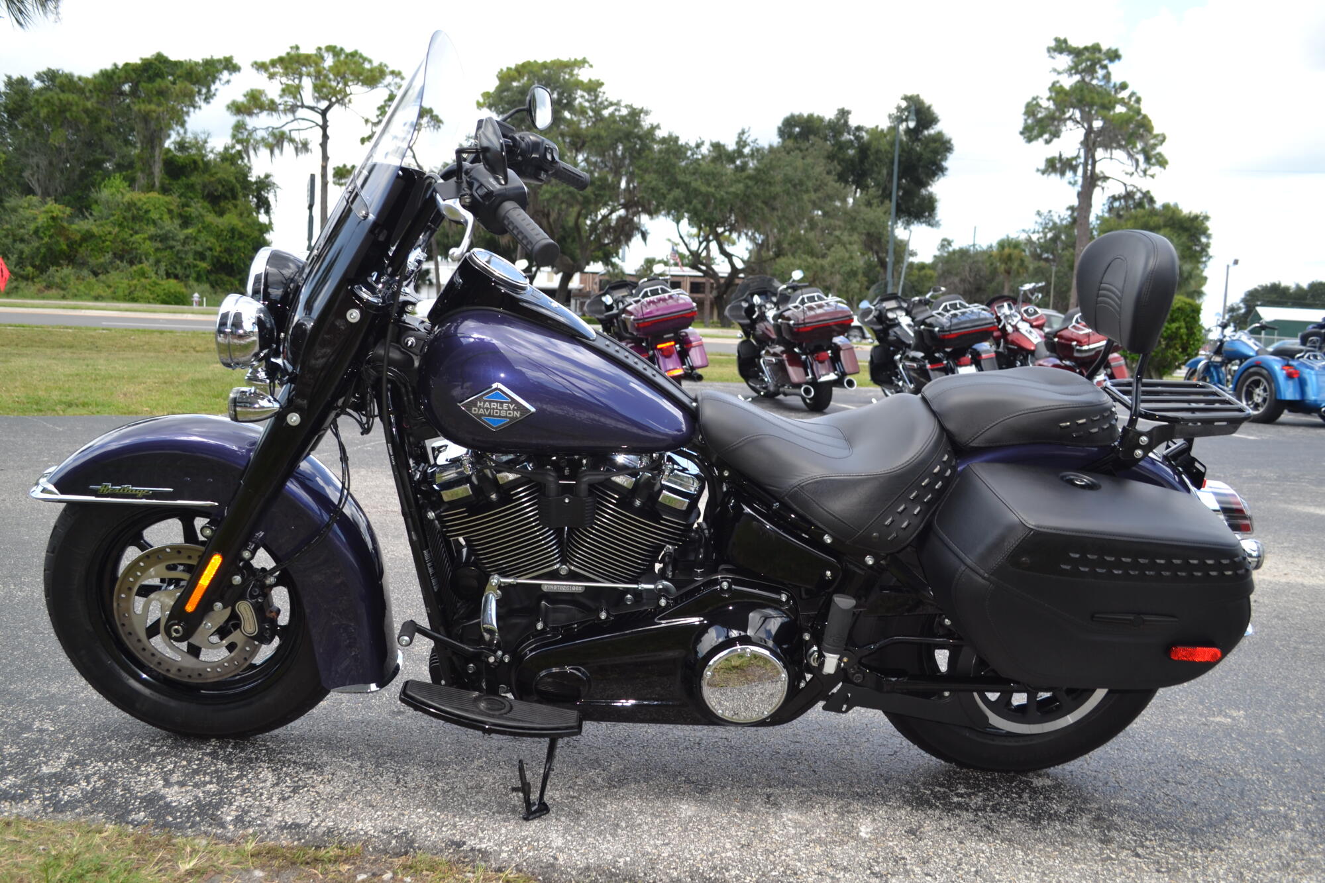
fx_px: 1214
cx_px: 662
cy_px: 442
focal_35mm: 33
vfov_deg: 40.0
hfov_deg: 57.2
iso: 100
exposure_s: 1/200
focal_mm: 22
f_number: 5.6
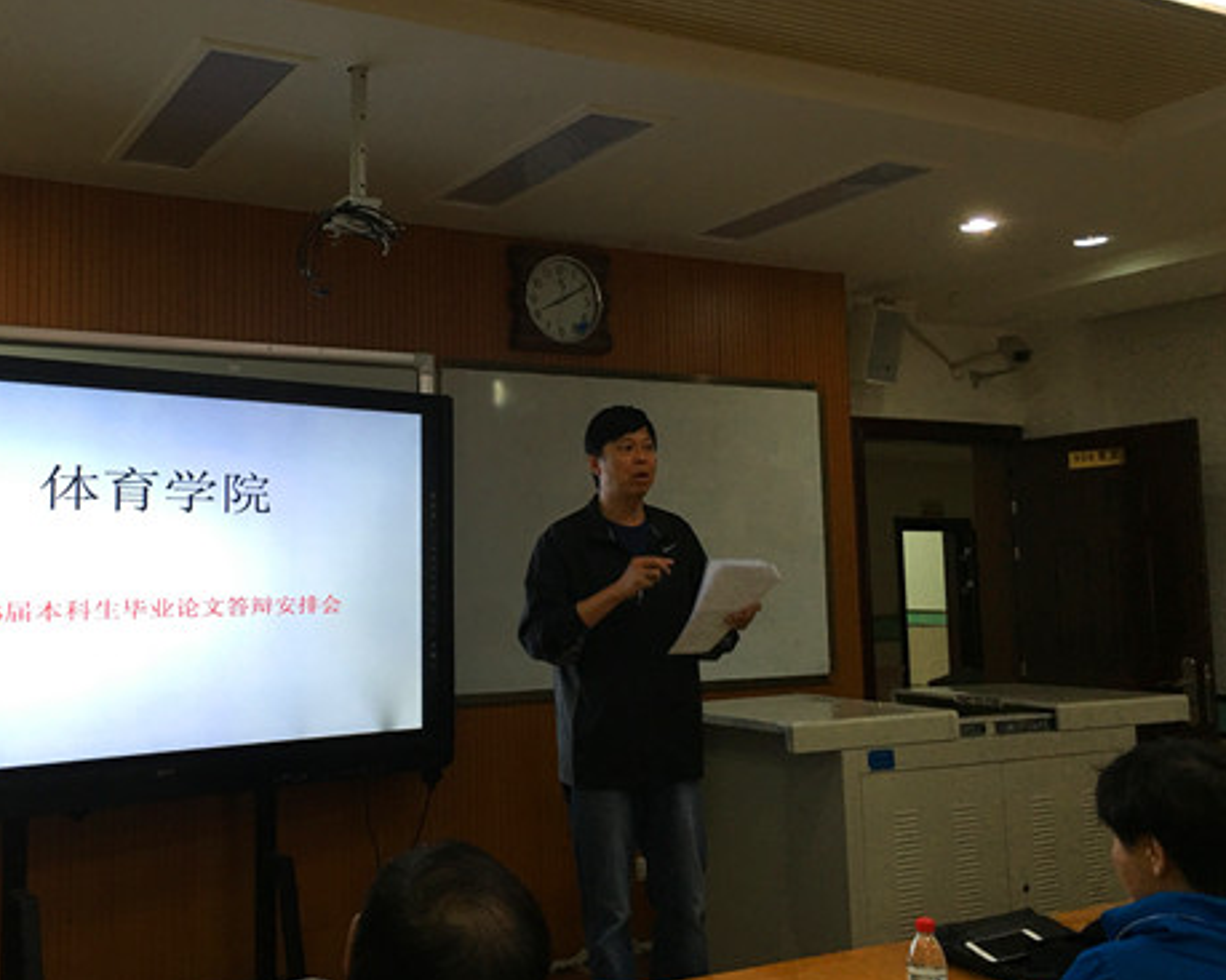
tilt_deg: +6.8
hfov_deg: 48.5
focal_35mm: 37
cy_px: 443
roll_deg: +0.7
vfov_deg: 40.1
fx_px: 1342
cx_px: 446
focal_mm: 4.15
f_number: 2.2
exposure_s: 1/33
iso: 50
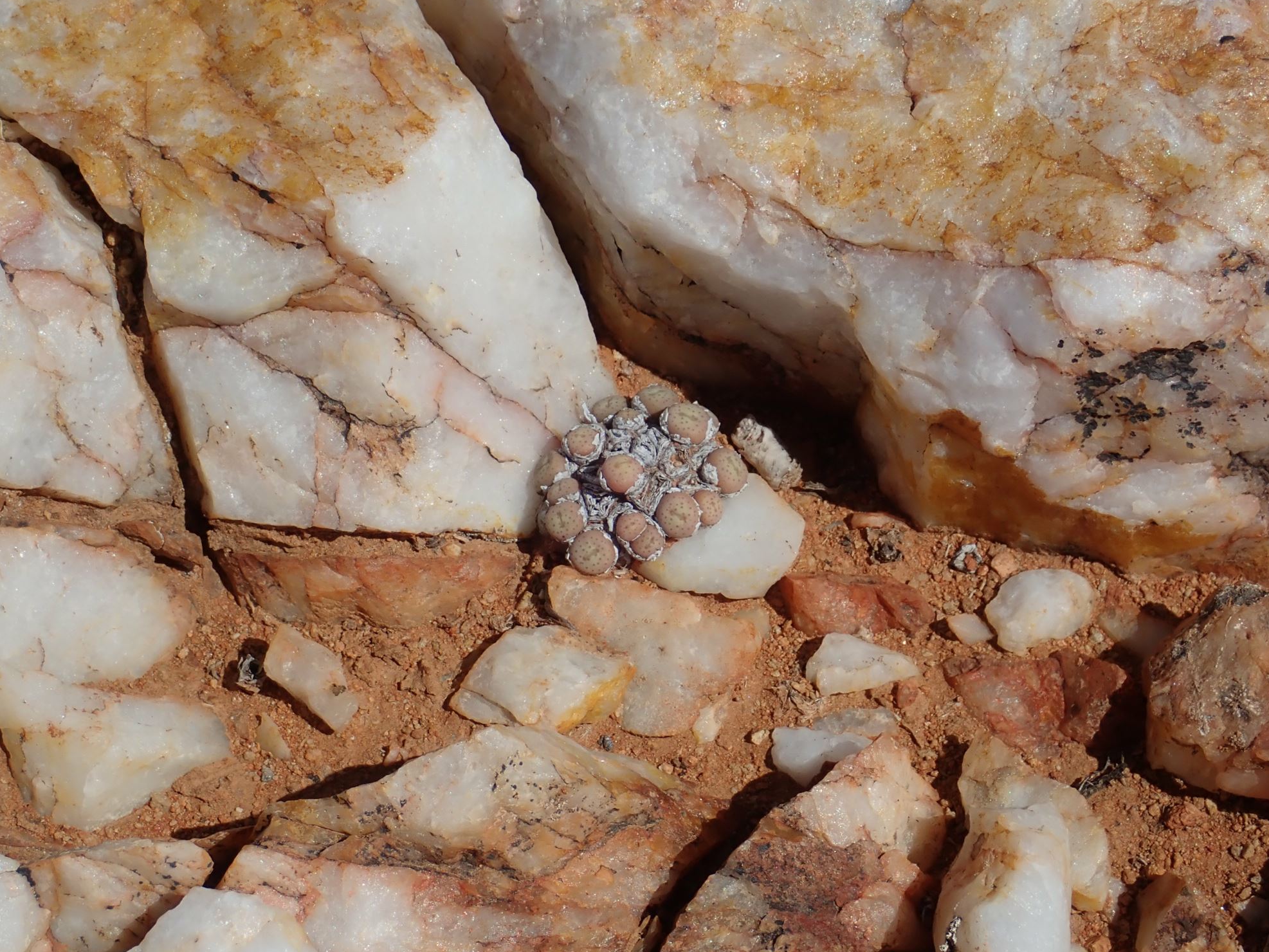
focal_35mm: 75
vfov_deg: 19.6
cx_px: 643
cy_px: 478
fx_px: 2750
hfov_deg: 26.0
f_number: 5.6
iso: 100
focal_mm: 13.47
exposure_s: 1/1000
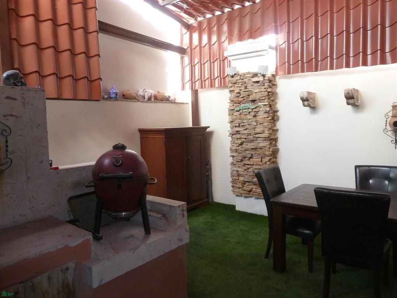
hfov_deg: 69.4
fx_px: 287
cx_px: 198
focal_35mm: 25
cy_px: 149
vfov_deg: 54.9
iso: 200
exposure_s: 1/30
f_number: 3.3
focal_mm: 4.1
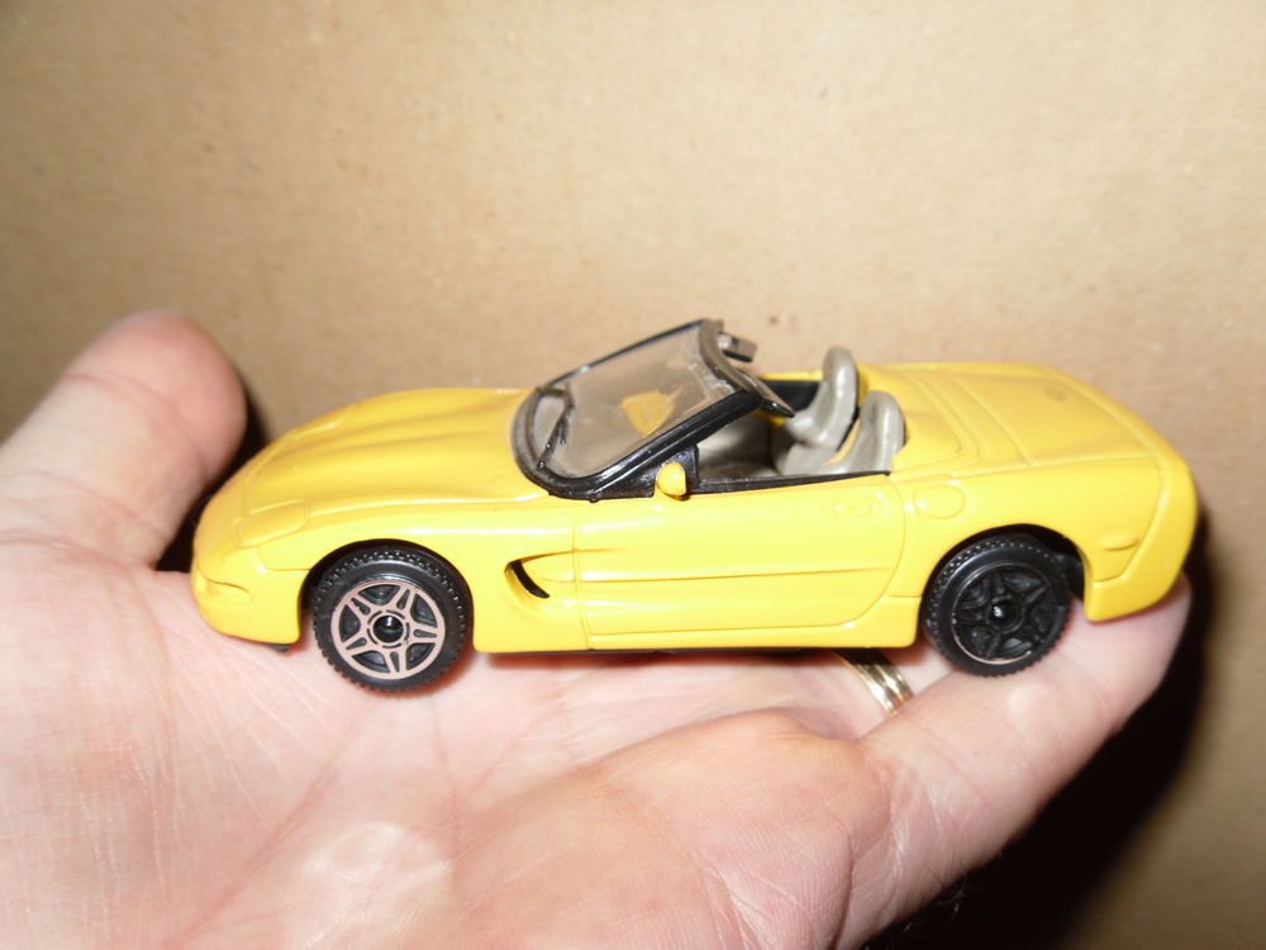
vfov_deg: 40.7
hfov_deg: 52.6
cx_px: 633
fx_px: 1280
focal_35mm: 35
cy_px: 475
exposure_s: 1/45
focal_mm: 6.3
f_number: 3.5
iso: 80
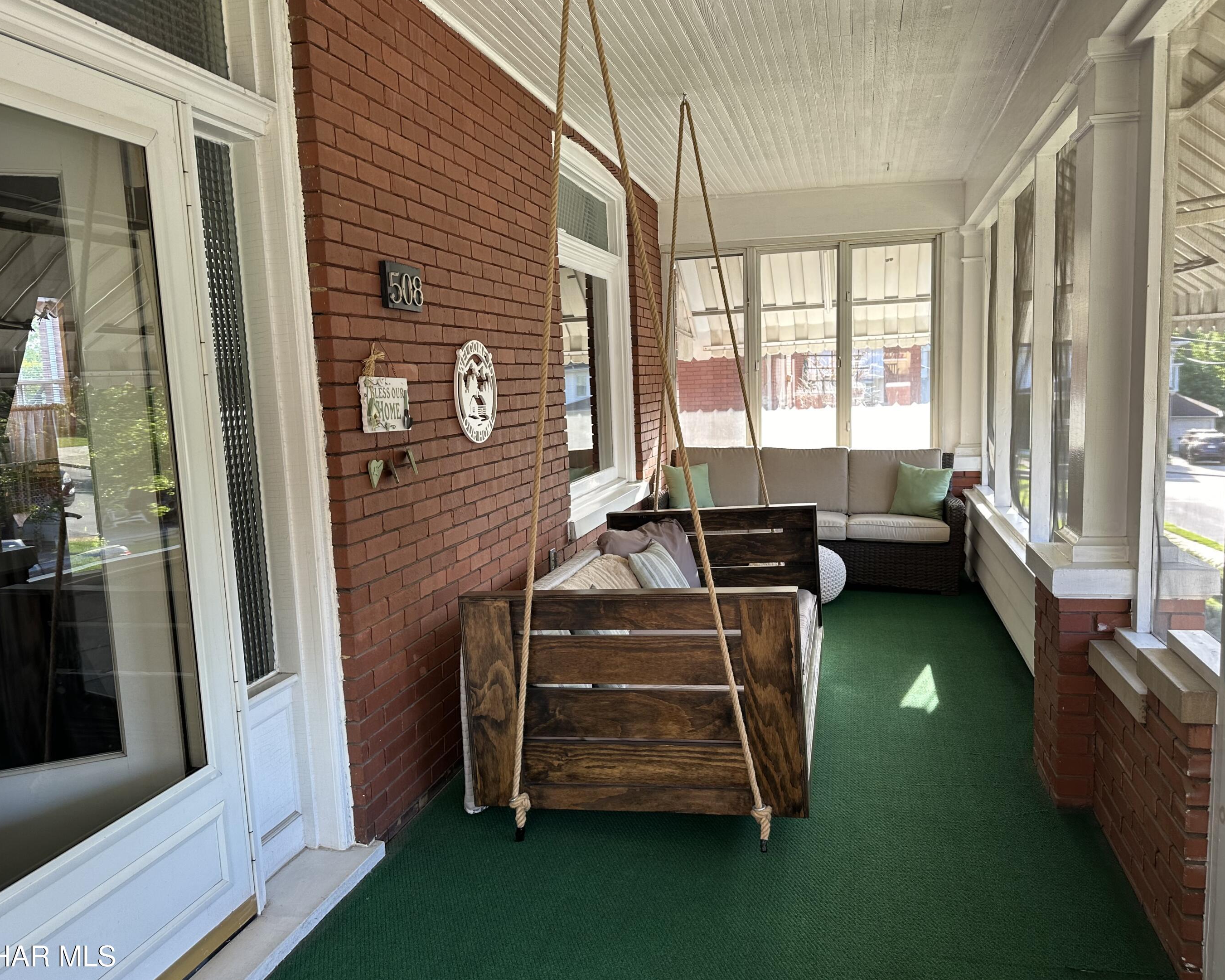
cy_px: 493
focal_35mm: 26
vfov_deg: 54.9
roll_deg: +3.0
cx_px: 649
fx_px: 943
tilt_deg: -6.9
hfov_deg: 66.0
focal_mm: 6.86
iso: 64
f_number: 1.78
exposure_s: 1/121
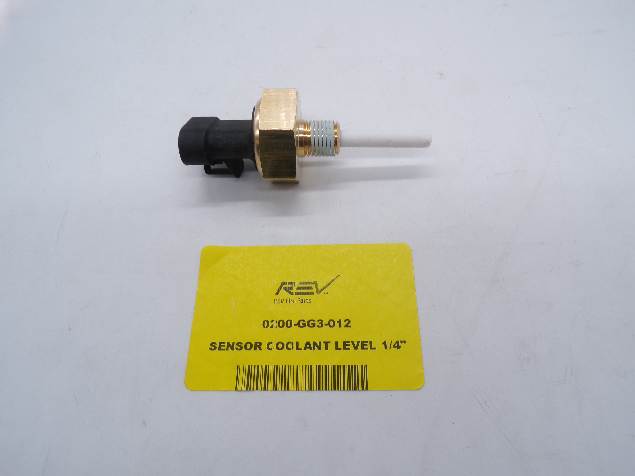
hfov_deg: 71.6
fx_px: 440
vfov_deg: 56.8
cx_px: 318
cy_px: 238
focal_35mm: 24
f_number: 4.4
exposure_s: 1/70
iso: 100
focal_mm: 4.3
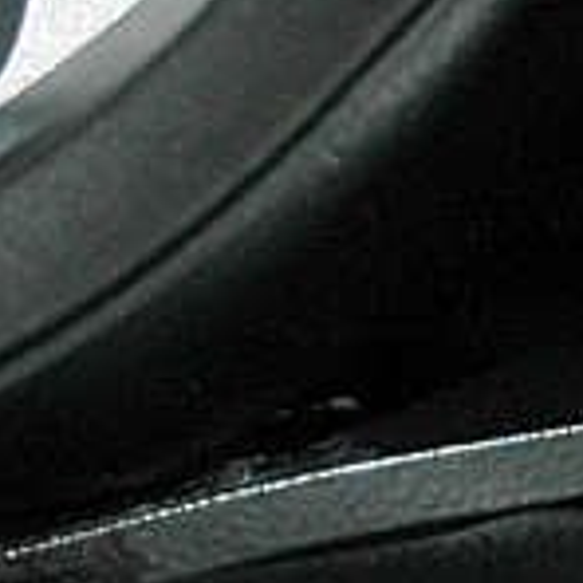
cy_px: -234
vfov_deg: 5.8
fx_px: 5752
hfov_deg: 5.5
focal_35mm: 302
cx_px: 1710
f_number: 4.5
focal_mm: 35
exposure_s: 1/60
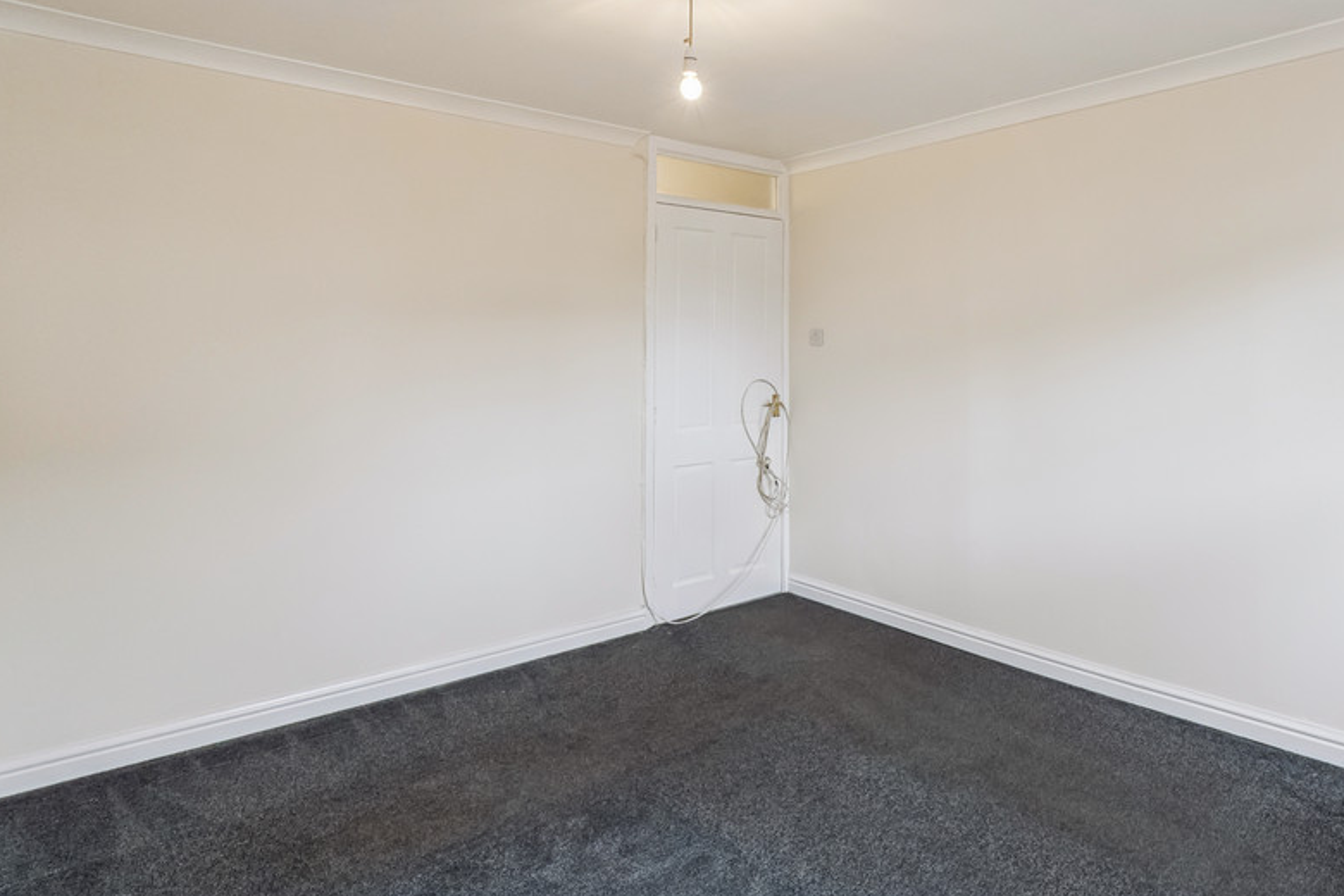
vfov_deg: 58.6
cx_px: 863
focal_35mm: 21
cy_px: 325
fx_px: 784
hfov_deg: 79.3
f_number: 8
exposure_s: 1/100
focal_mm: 16
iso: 2500
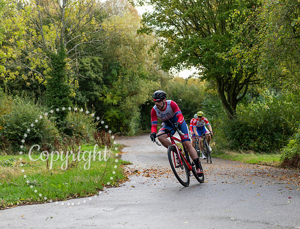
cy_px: 124
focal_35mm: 76
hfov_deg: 25.4
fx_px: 667
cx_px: 163
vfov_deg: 19.5
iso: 200
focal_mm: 62
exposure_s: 1/500
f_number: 3.2
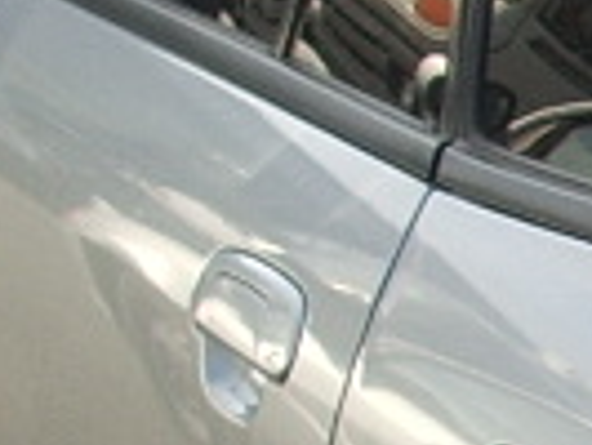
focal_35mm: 269
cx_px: 1504
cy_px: 730
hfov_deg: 6.9
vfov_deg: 5.5
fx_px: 4605
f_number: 4.3
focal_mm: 5.8
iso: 50
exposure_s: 1/160
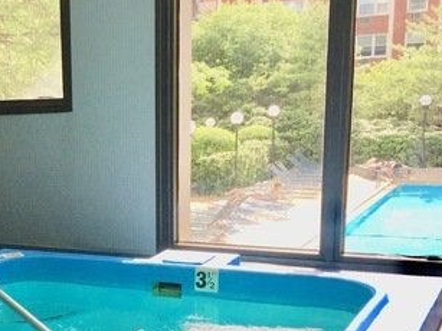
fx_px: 804
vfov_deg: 22.8
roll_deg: +3.5
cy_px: 282
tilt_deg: -13.3
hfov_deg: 29.0
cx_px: 11
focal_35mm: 63
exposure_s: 1/286
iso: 32
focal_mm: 4.15
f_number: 2.2
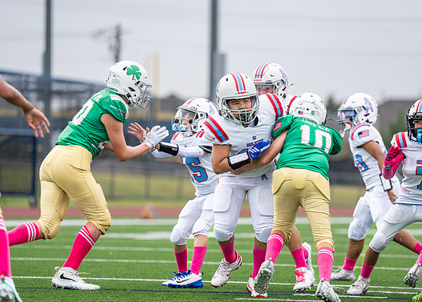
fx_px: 2997
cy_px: 155
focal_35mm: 250
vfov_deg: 5.8
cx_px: 263
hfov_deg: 8.1
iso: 400
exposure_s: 1/1000
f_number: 2.8
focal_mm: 178
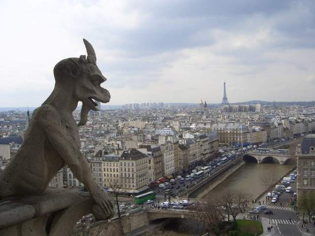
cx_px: 158
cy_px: 118
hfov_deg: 47.9
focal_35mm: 39
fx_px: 355
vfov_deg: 36.8
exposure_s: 1/400
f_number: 4.8
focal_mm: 8
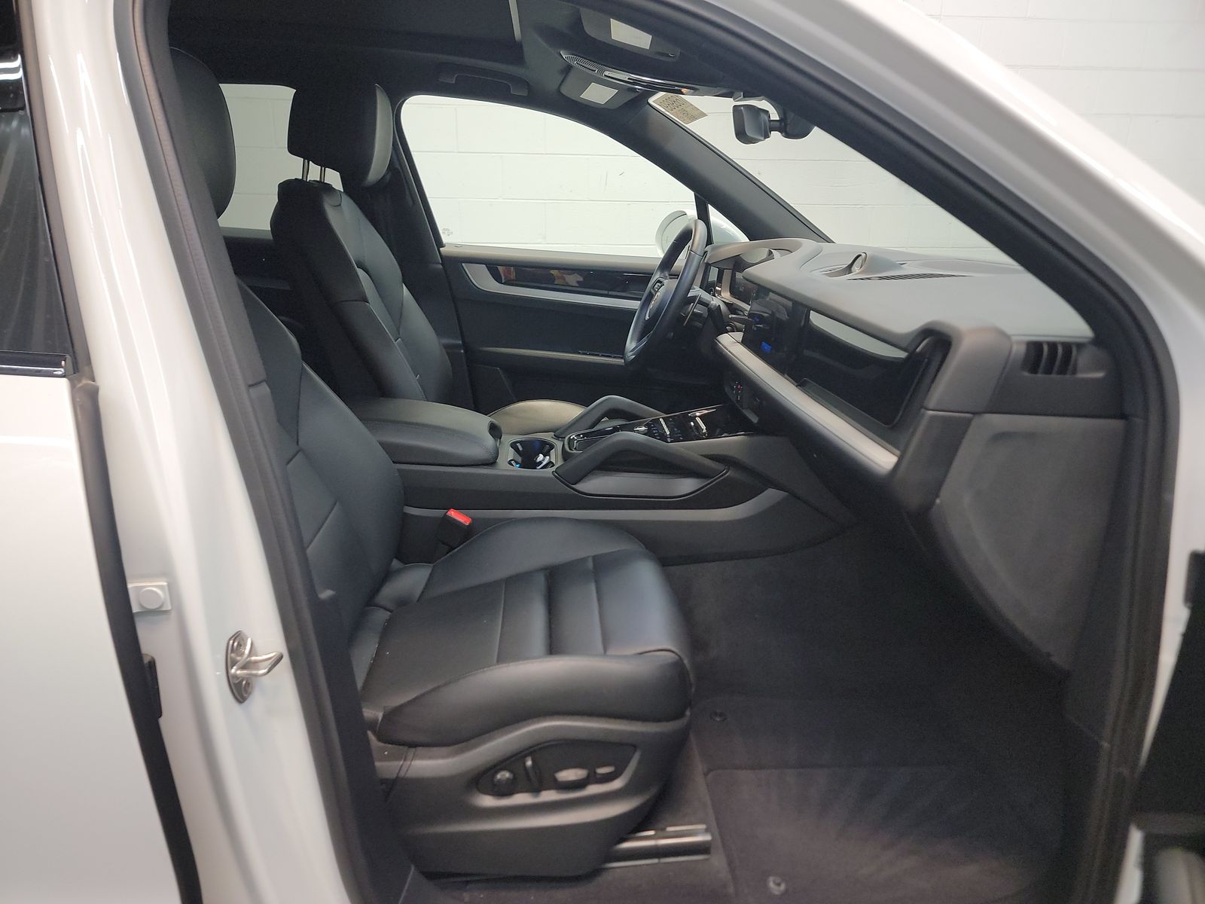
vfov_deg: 56.8
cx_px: 602
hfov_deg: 71.6
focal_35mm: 24
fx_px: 835
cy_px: 452
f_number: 1.8
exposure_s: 1/59
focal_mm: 6.7
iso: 421
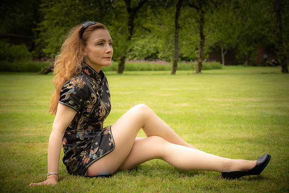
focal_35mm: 65
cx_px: 144
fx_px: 522
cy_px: 96
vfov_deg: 20.9
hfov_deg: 31.0
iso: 100
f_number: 6.3
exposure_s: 1/125
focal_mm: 65
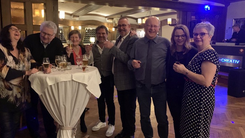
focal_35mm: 29
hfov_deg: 66.0
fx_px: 188
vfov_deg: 40.2
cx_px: 122
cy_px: 63
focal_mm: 4.25
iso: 640
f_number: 1.8
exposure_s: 1/20
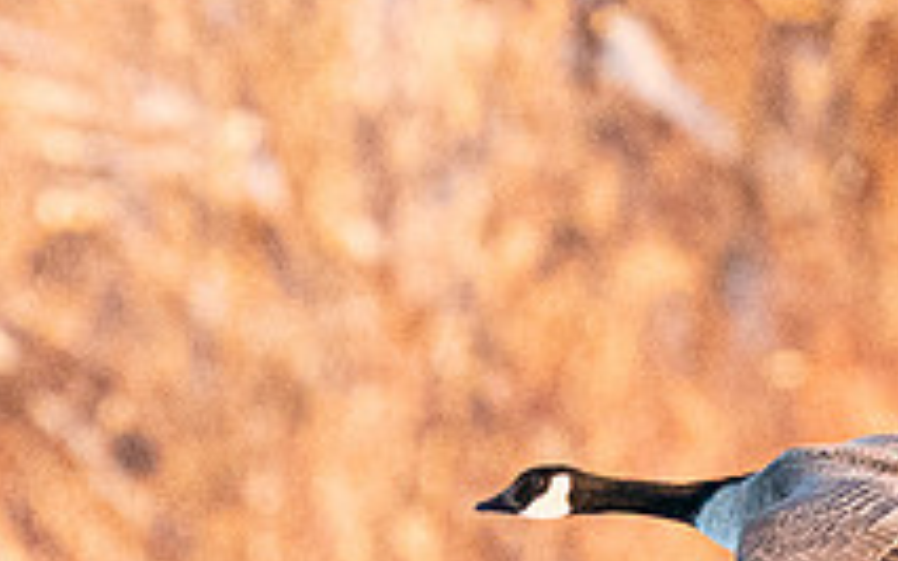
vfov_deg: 0.6
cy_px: 548
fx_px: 50891
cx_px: 873
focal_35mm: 2080
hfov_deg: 1.0
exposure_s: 1/2000
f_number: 7.1
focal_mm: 500
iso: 6400
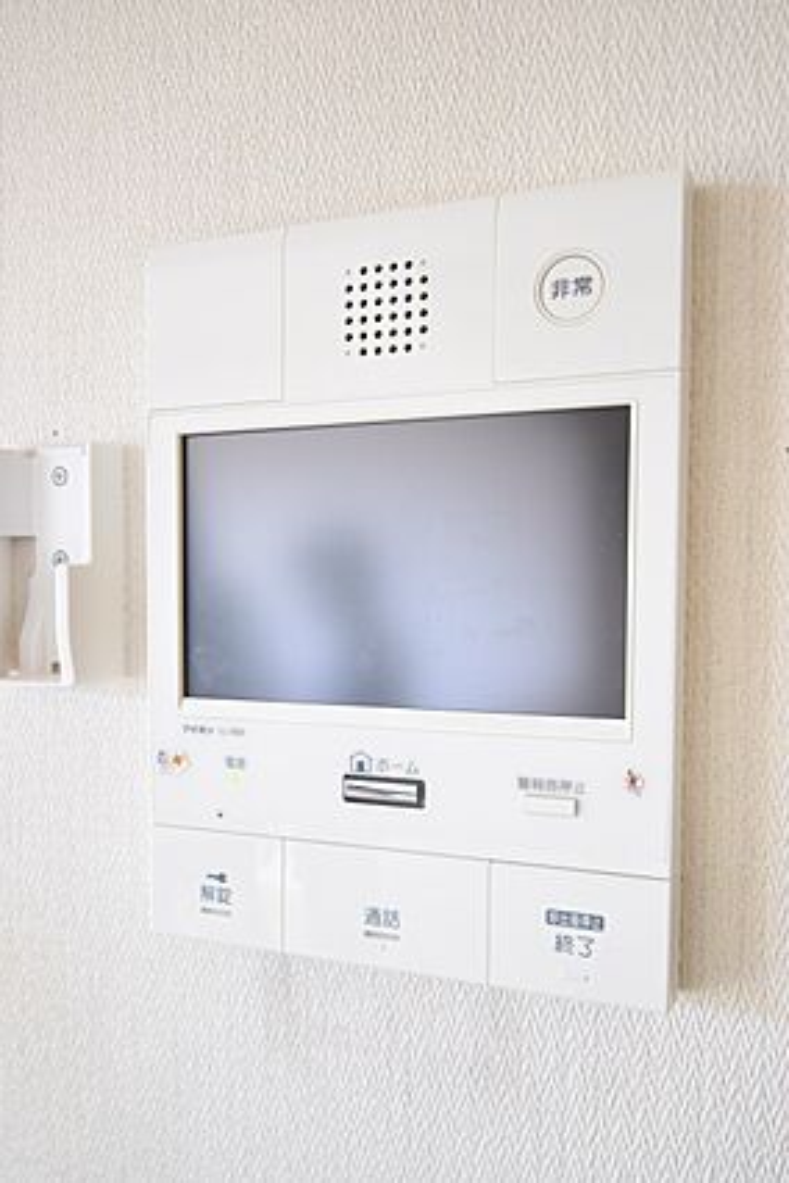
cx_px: 394
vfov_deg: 61.9
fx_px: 986
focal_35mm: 30
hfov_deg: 43.6
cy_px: 592
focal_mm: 20
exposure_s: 1/30
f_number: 5.6
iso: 1400
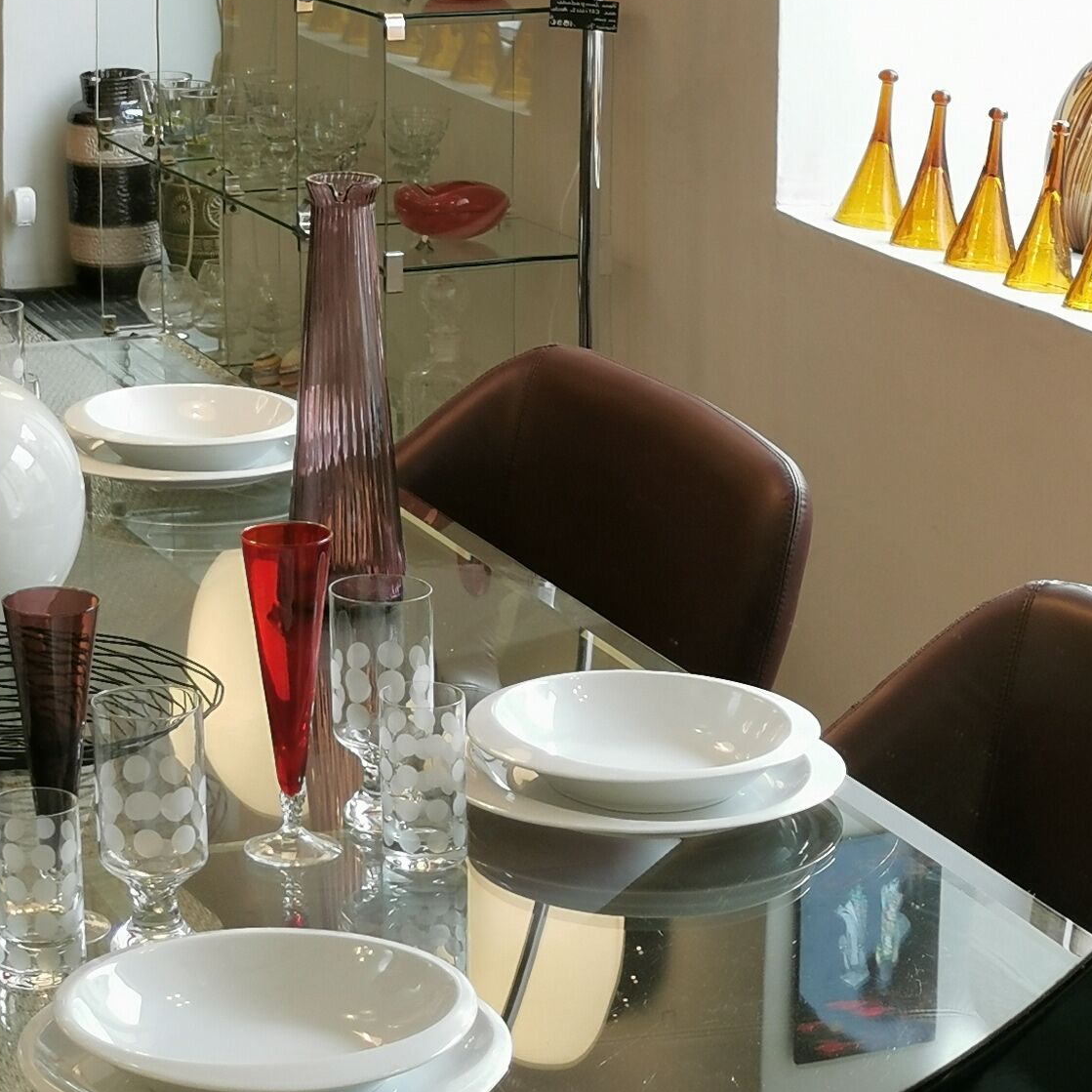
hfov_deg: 17.7
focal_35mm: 98
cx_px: 399
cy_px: 251
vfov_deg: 17.6
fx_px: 3498
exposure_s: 1/100
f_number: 1.8
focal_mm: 5.58
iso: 50
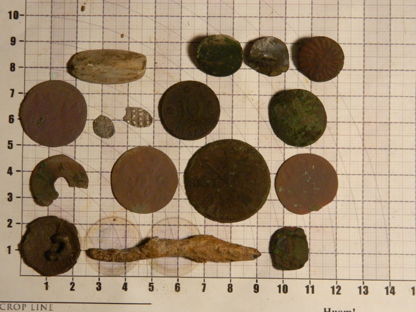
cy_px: 156
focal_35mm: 84
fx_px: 1009
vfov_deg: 17.6
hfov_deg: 23.3
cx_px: 208
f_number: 4.2
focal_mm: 15.1
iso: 400
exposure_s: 1/25
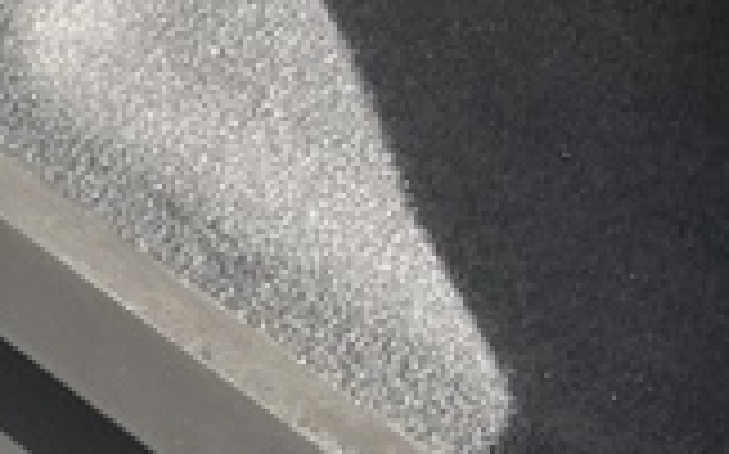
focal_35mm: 147
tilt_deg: -43.9
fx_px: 2919
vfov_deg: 8.5
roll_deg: +5.7
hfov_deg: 11.8
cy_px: 899
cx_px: -990
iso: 40
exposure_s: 1/170
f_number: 1.8
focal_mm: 3.99
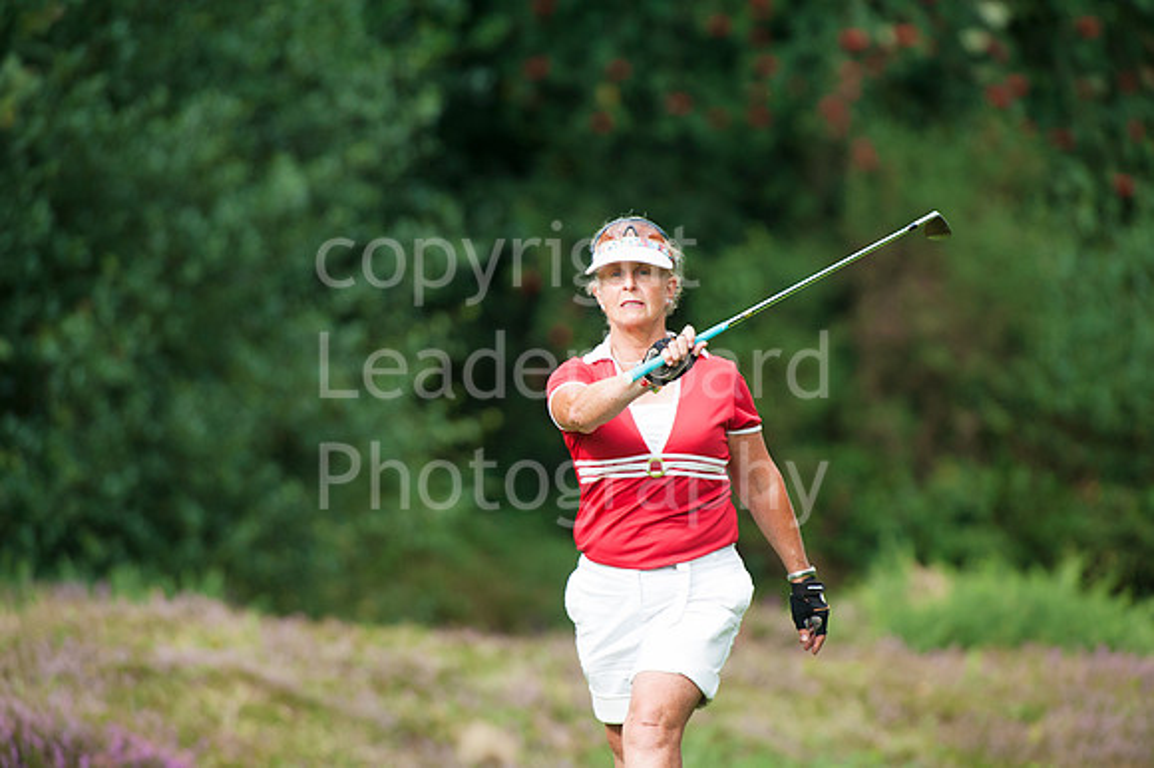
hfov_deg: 3.4
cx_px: 577
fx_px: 19222
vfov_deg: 2.3
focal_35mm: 600
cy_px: 384
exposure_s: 1/400
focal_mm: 600
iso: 800
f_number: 8
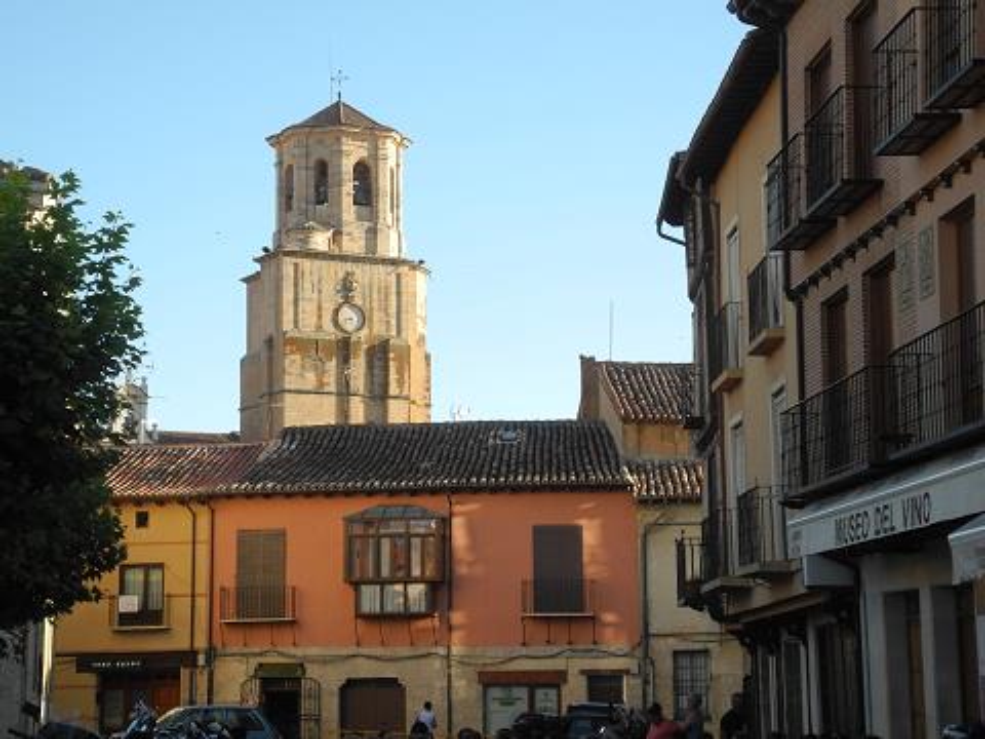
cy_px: 370
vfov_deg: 17.4
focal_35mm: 85
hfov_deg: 23.0
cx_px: 492
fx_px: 2419
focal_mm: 18.1
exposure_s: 1/320
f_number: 4
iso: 100
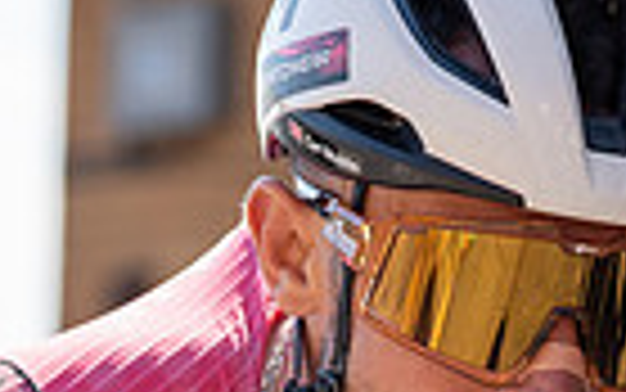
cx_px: 416
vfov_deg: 3.3
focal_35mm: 396
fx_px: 6759
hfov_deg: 5.3
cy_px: 294
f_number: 3.5
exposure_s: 1/1000
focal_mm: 70
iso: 100
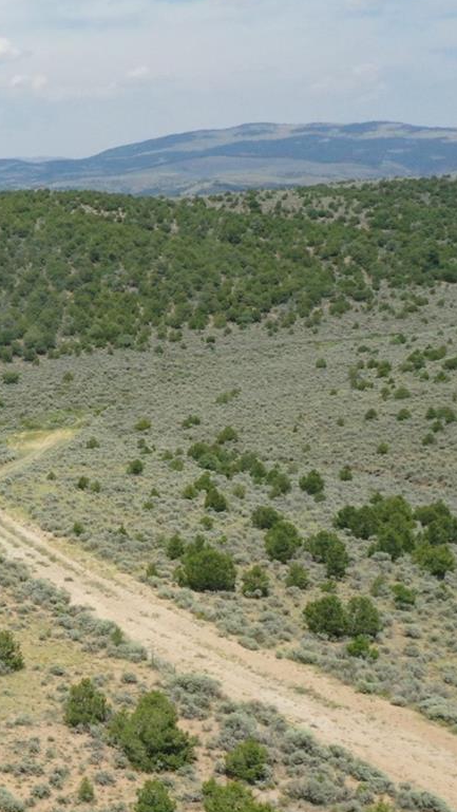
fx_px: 1313
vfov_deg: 34.1
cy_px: 516
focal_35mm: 61
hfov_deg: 17.0
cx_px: -315
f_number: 11
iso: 400
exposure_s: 1/500
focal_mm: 10.26
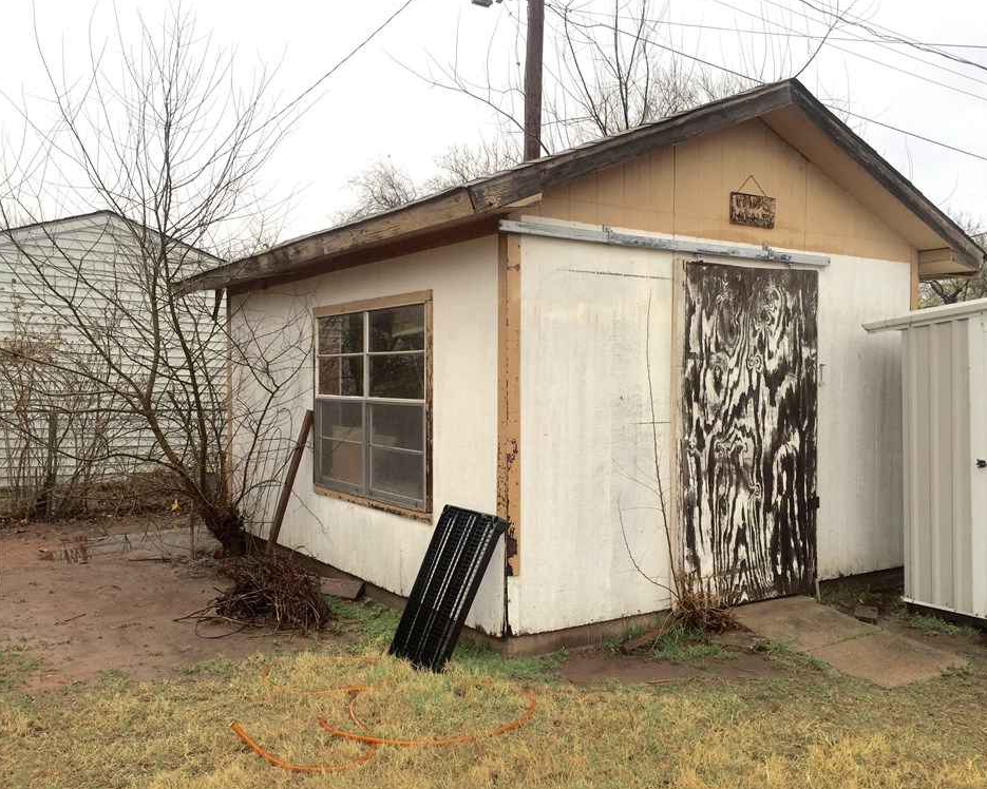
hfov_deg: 57.1
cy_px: 399
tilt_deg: -1.3
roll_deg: -0.9
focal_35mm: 31
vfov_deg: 47.1
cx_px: 535
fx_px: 906
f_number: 2.2
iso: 32
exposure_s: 1/380
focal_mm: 4.15
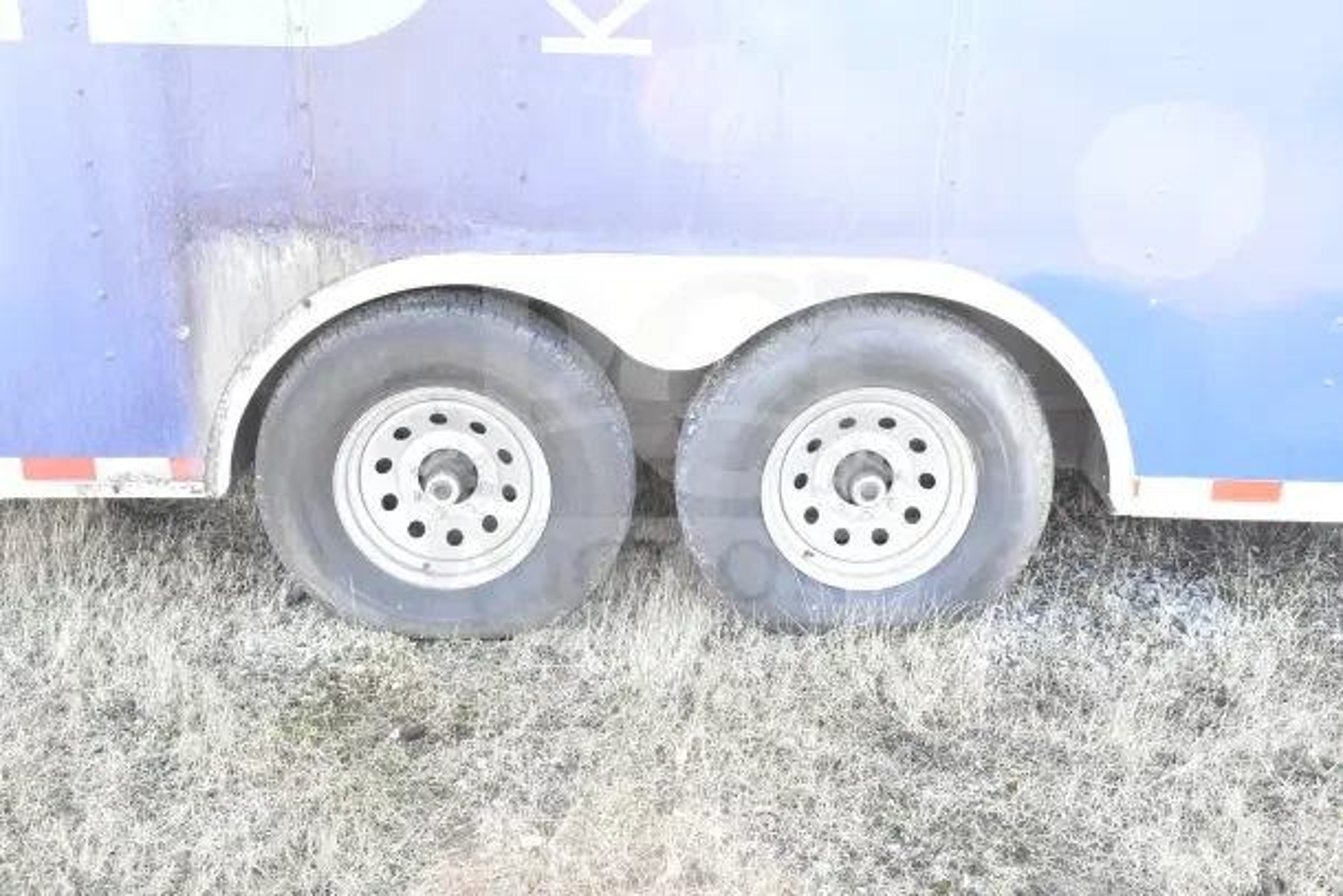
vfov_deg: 36.9
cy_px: 448
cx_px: 672
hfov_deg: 53.1
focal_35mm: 36
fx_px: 1343
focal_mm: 24
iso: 6400
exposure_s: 1/250
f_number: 8
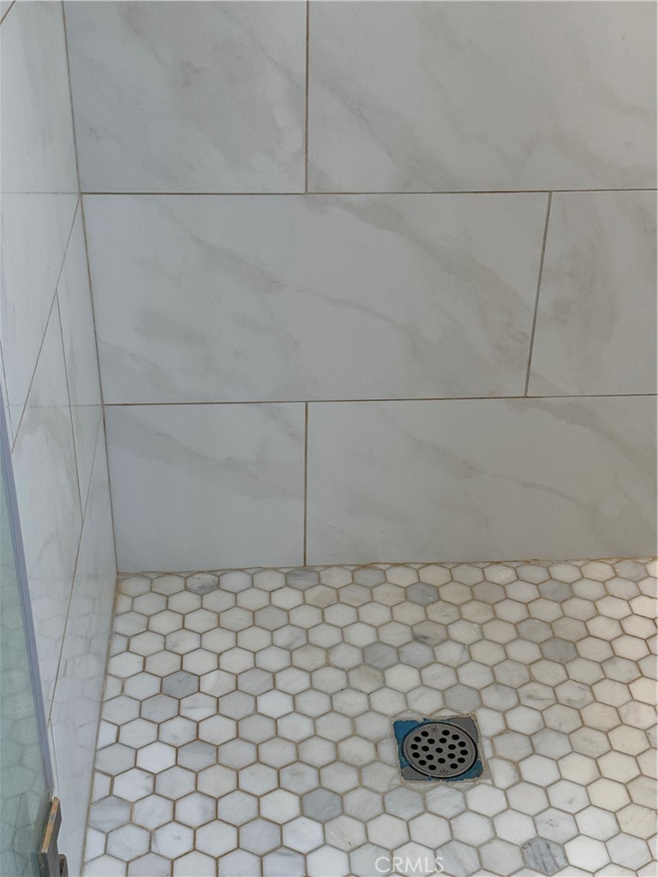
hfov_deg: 30.3
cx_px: 329
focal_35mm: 48
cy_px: 438
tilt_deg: -32.1
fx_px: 1217
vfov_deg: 39.7
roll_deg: -1.7
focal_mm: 6.76
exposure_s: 1/60
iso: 64
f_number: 1.78
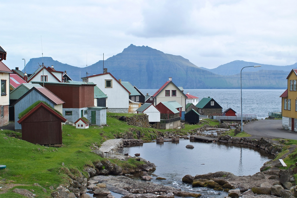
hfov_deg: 37.5
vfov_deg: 25.6
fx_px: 438
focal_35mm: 53
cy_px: 99
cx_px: 148
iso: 100
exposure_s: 1/180
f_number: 8
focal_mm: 35
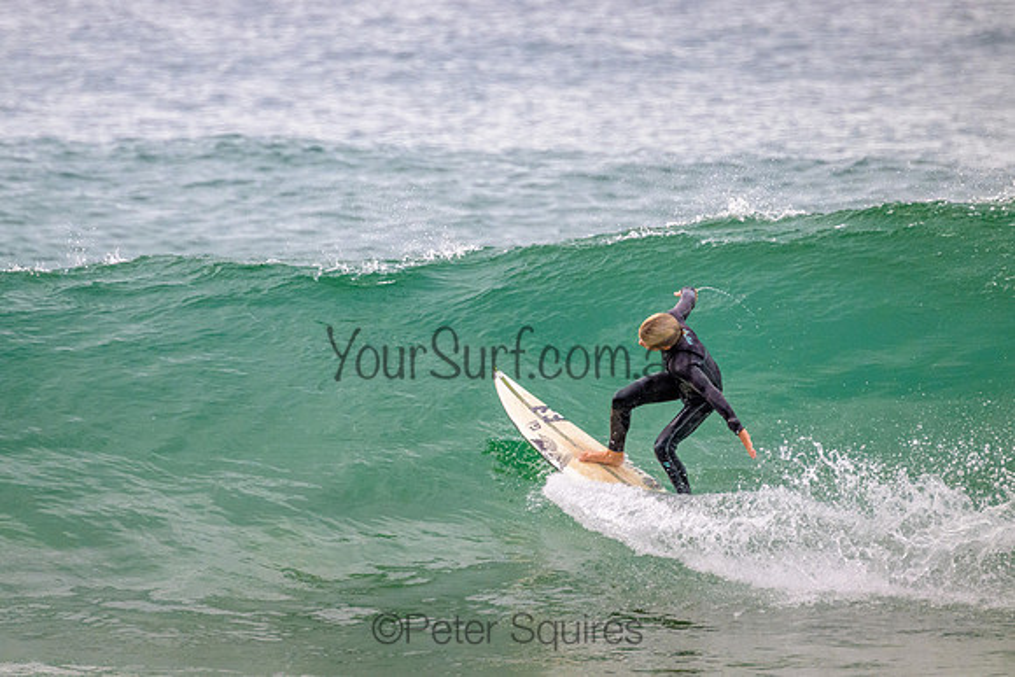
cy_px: 281
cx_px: 427
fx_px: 26392
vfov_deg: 1.5
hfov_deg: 2.2
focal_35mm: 936
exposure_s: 1/2000
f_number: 11
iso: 3200
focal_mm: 800
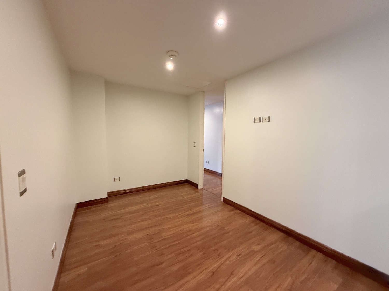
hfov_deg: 102.1
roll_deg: -2.4
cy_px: 146
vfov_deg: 85.7
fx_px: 157
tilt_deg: -1.7
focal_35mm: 14
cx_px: 194
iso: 500
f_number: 2.2
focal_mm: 2.22
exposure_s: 1/60
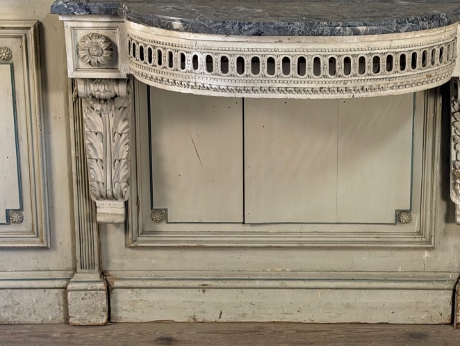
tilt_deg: -16.3
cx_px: 295
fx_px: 1157
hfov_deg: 22.4
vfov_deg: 17.0
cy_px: 151
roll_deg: +0.5
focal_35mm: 87
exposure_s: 1/50
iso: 160
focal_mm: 6.76
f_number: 1.78
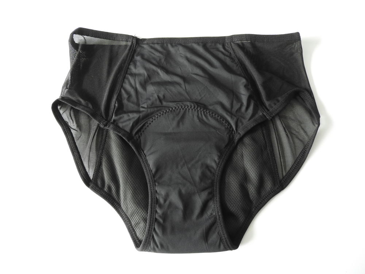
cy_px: 137
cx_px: 182
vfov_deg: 56.8
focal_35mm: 24
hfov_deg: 71.6
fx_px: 253
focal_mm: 4.3
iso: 400
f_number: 3.3
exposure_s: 1/30
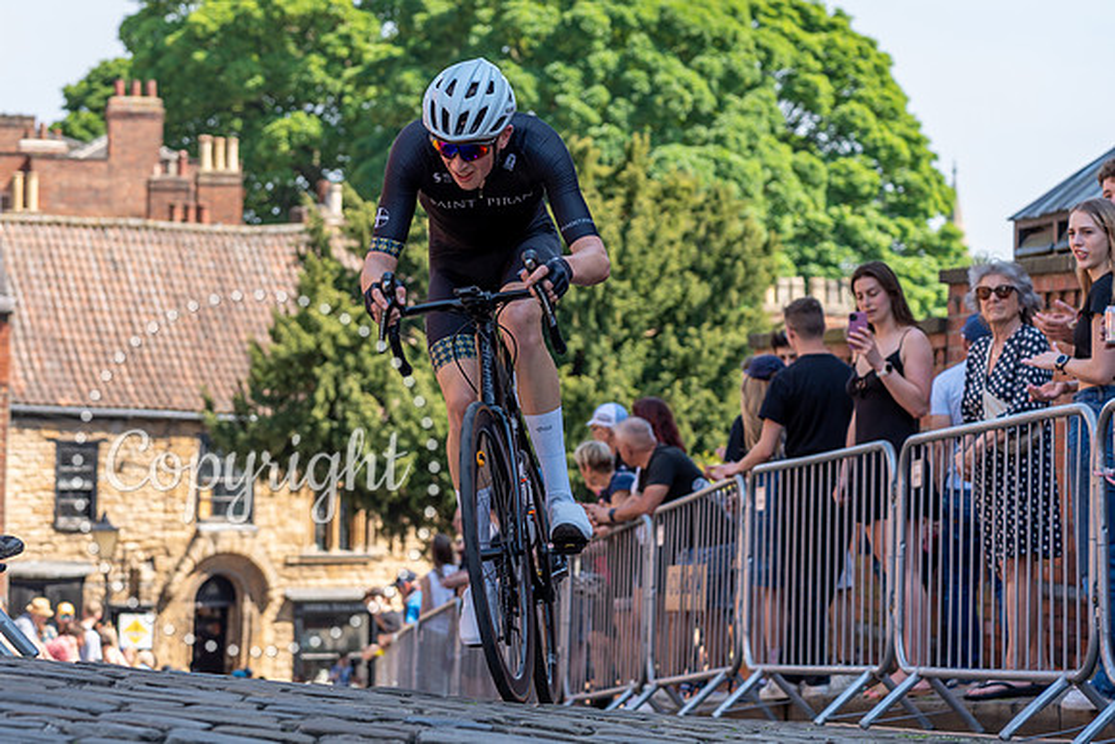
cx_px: 338
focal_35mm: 110
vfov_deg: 12.4
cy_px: 256
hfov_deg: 18.5
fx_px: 3411
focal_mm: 75
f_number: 4
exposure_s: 1/800
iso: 160
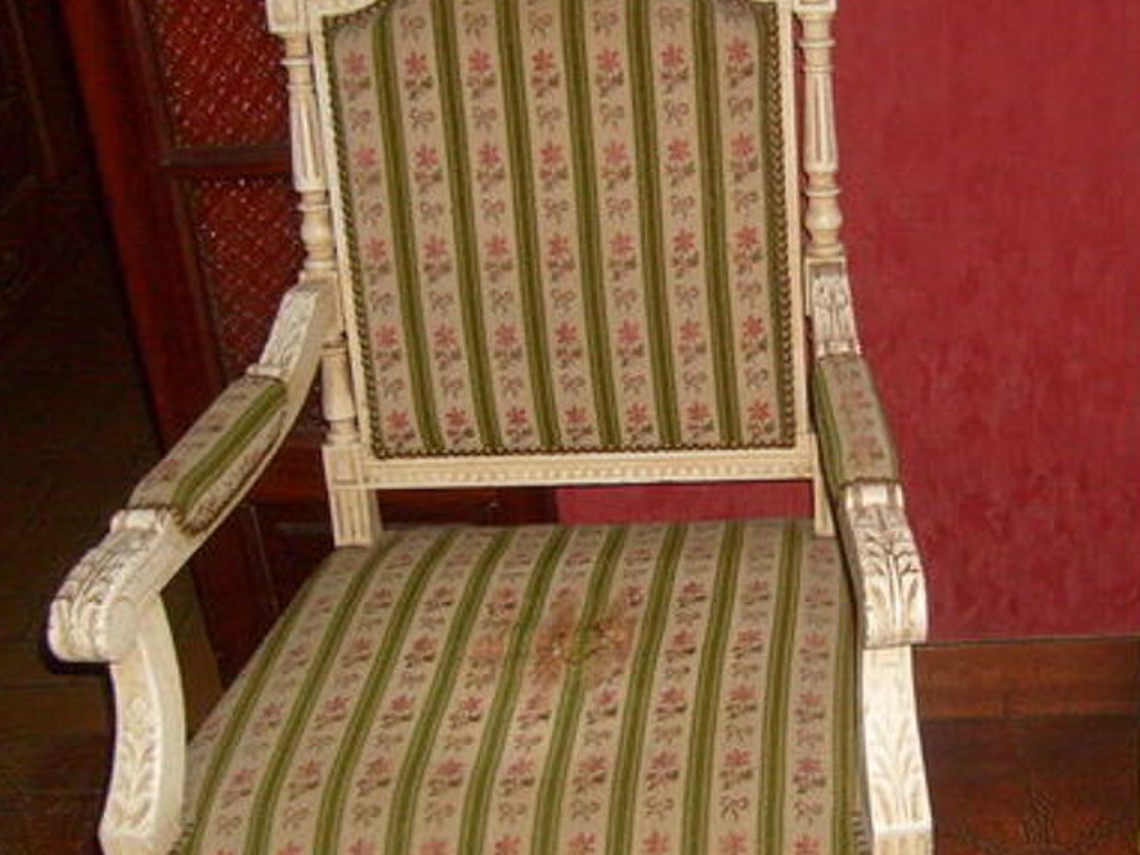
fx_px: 1811
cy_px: 486
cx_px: 875
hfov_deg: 34.1
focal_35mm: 55
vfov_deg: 26.5
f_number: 2.8
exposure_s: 1/45
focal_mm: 5.8
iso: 100
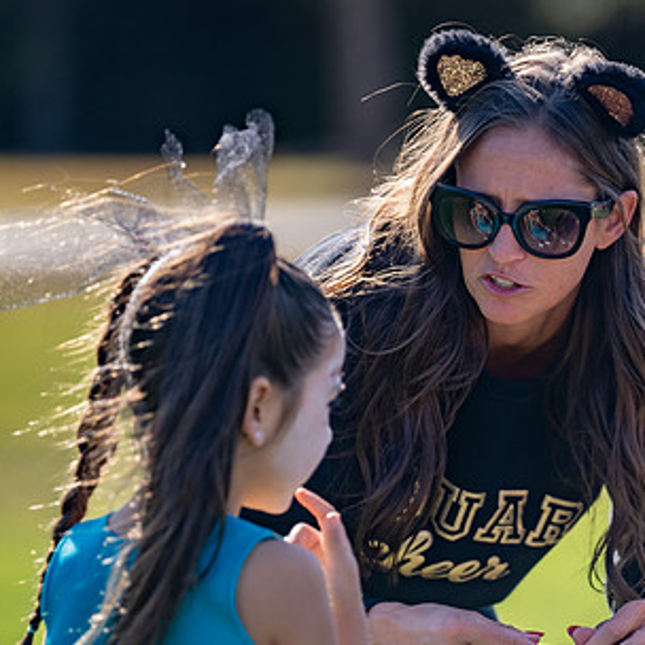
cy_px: 401
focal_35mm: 366
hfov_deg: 4.8
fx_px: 7716
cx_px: 475
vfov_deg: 4.8
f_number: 2.8
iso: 100
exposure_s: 1/800
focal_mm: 200
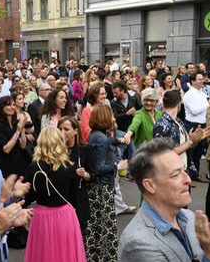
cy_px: 144
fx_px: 451
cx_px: 42
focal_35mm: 58
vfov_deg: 32.5
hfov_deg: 25.8
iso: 560
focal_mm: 36
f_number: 5.6
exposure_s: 1/80
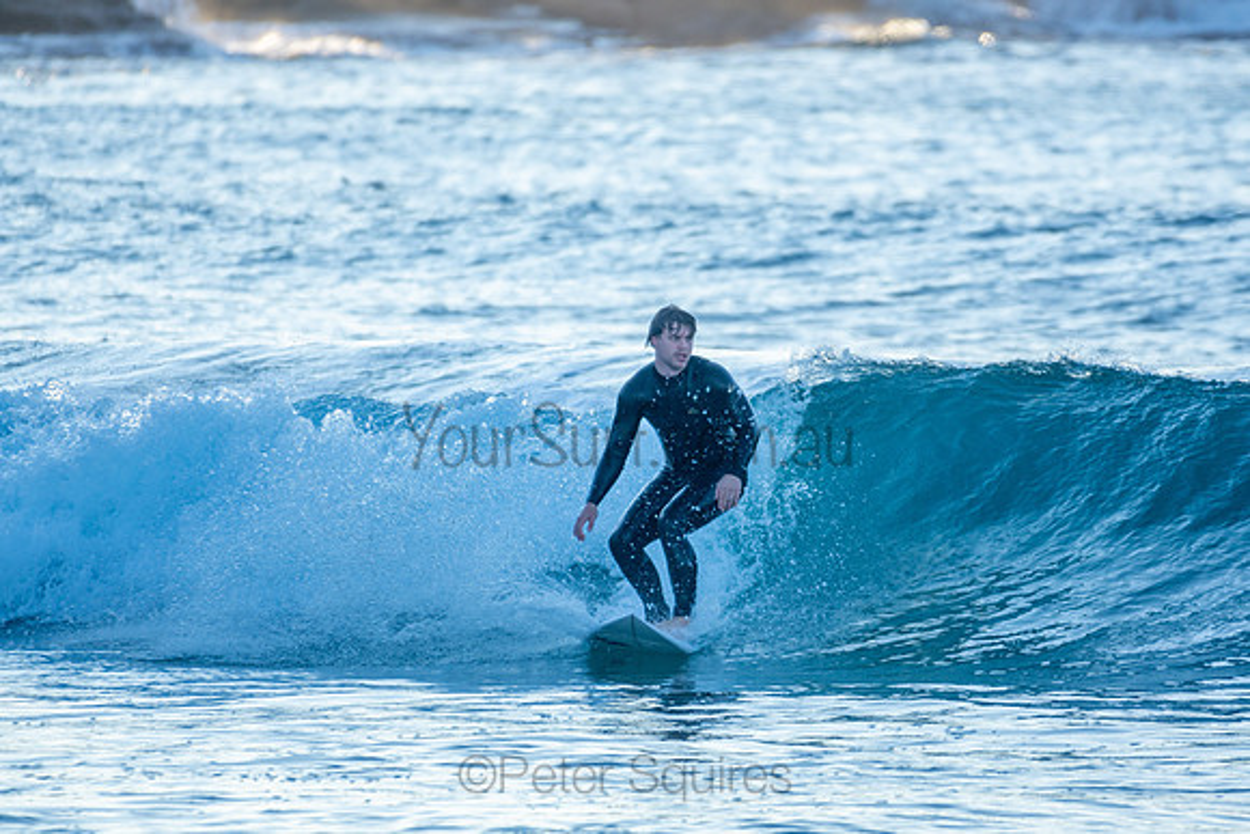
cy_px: 403
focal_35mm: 783
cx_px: 646
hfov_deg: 2.6
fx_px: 27199
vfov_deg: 1.8
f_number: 5.6
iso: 140
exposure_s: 1/320
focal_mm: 500
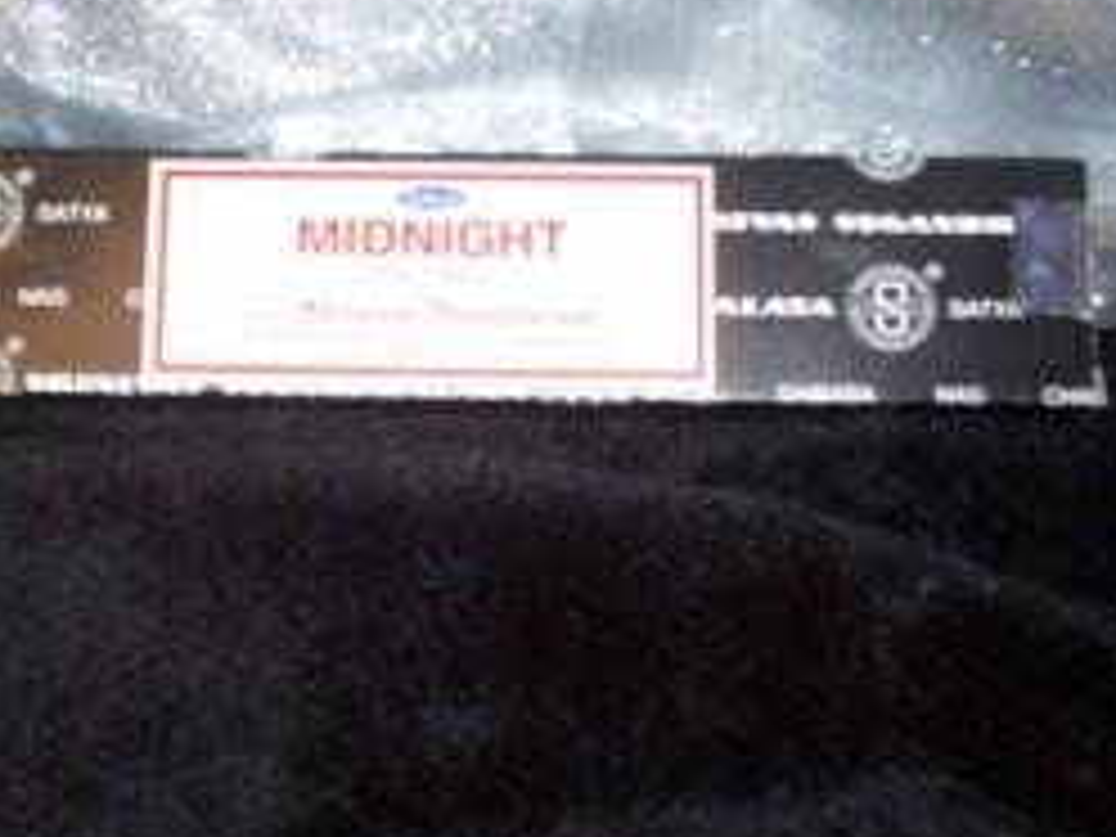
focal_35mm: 65
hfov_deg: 29.7
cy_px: 360
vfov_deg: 22.6
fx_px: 2096
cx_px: 423
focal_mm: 5.9
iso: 140
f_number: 4.5
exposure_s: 1/64
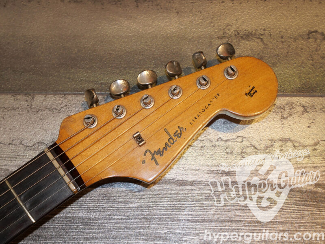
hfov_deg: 30.3
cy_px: 122
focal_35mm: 64
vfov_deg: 22.9
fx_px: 601
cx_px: 162
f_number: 5.6
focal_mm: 32
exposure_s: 1/50
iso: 800
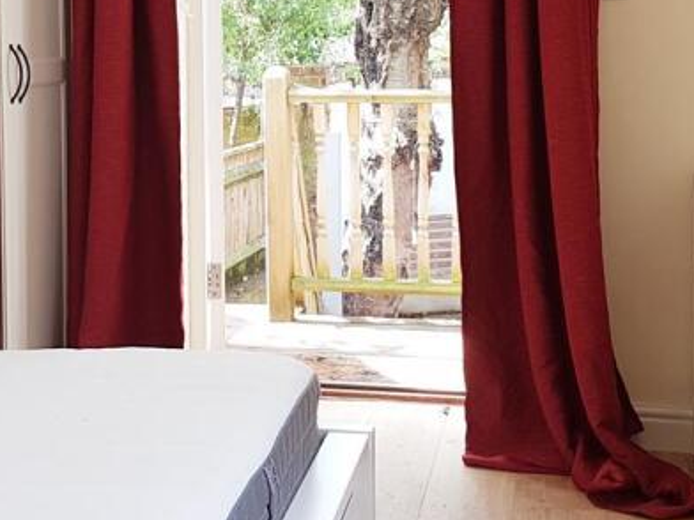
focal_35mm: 68
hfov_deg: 28.5
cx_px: 276
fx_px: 1363
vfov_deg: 21.4
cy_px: 113
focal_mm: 4.2
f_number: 1.7
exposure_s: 1/50
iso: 50
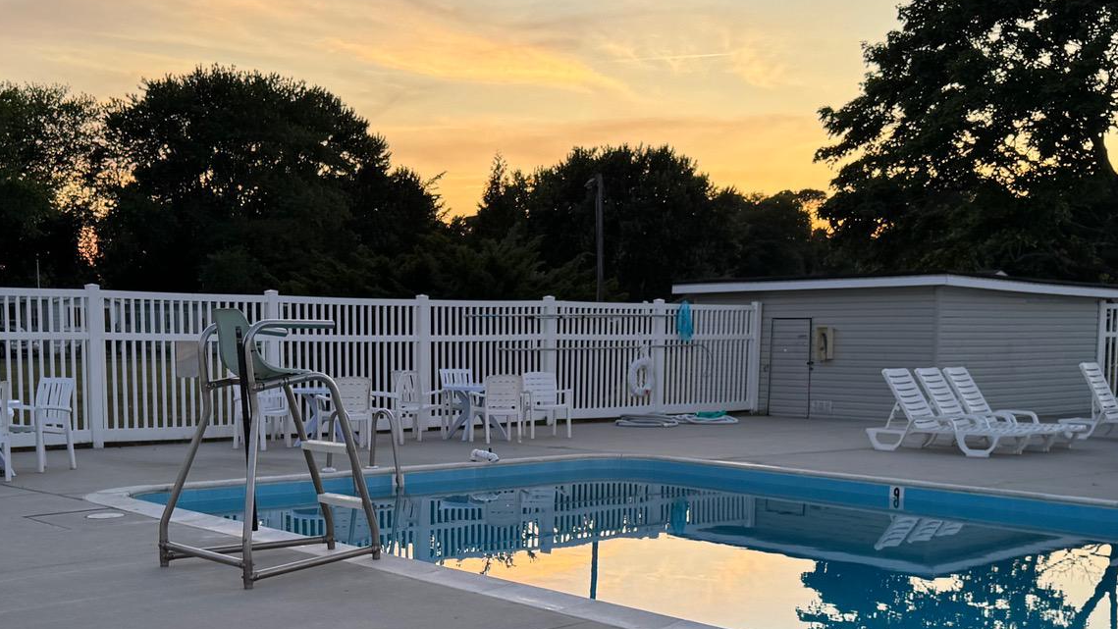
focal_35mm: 47
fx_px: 1393
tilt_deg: -7.2
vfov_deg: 25.1
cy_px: 478
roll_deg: -1.0
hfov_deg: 43.6
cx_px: 482
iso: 80
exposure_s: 1/168
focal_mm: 6.76
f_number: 1.78
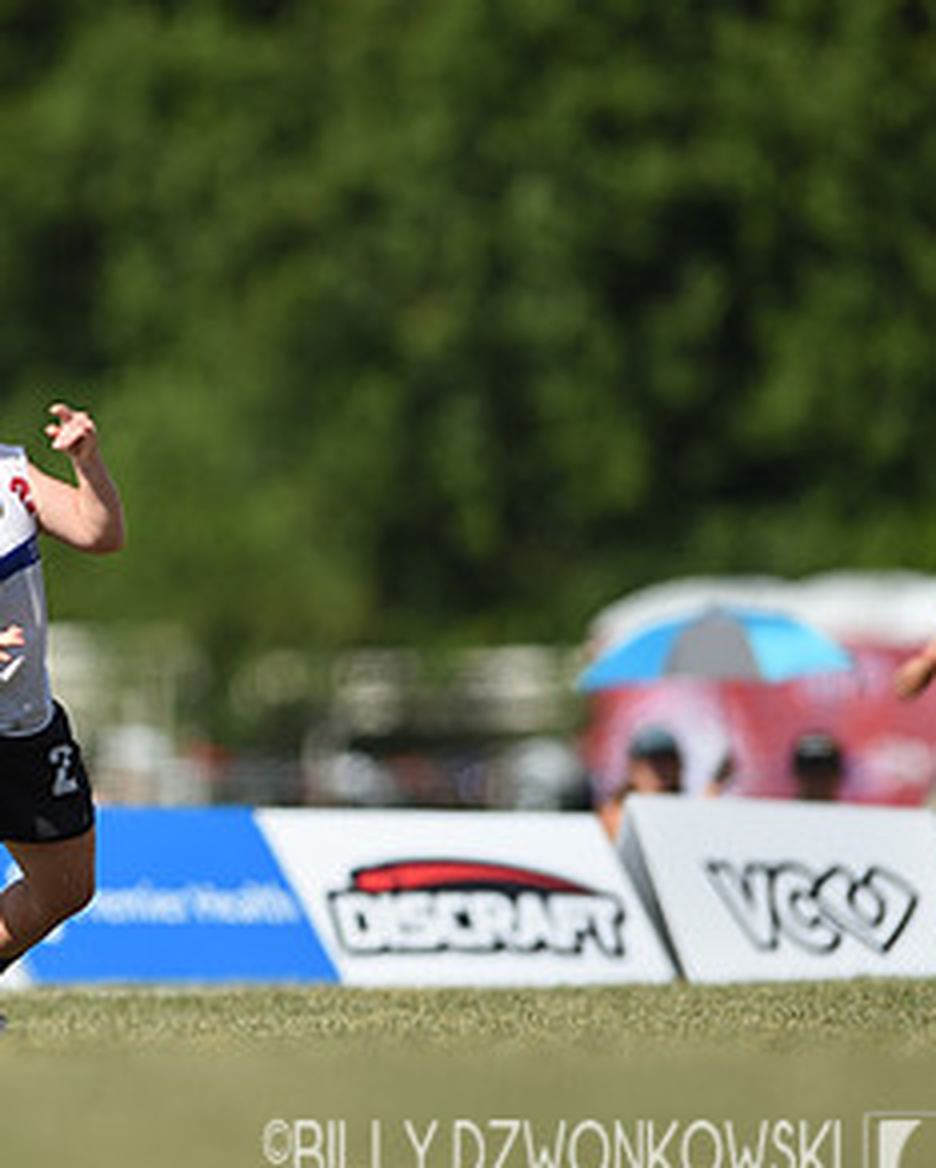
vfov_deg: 2.6
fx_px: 25736
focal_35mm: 744
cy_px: 546
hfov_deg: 2.1
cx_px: 8
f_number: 2.8
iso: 100
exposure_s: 1/2000
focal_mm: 400
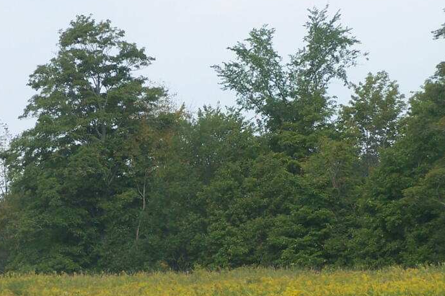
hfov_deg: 7.2
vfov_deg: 4.8
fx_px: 3546
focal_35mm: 287
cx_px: 242
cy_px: 308
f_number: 3.2
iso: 80
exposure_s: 1/640
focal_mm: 23.1
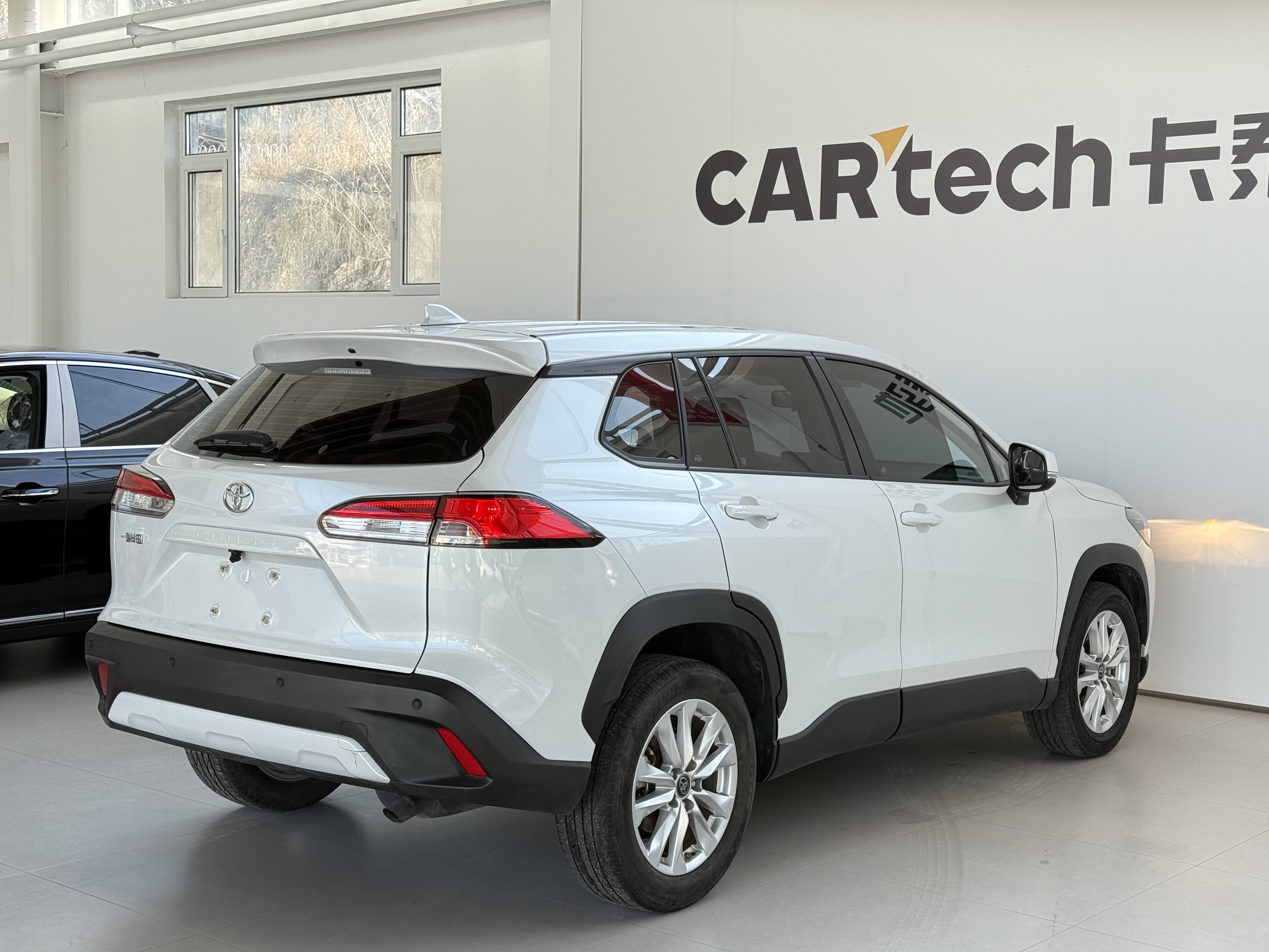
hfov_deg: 39.7
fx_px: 1760
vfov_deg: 30.3
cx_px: 634
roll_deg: -1.0
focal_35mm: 48
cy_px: 476
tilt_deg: -2.5
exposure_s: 1/407
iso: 100
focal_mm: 6.76
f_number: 1.78
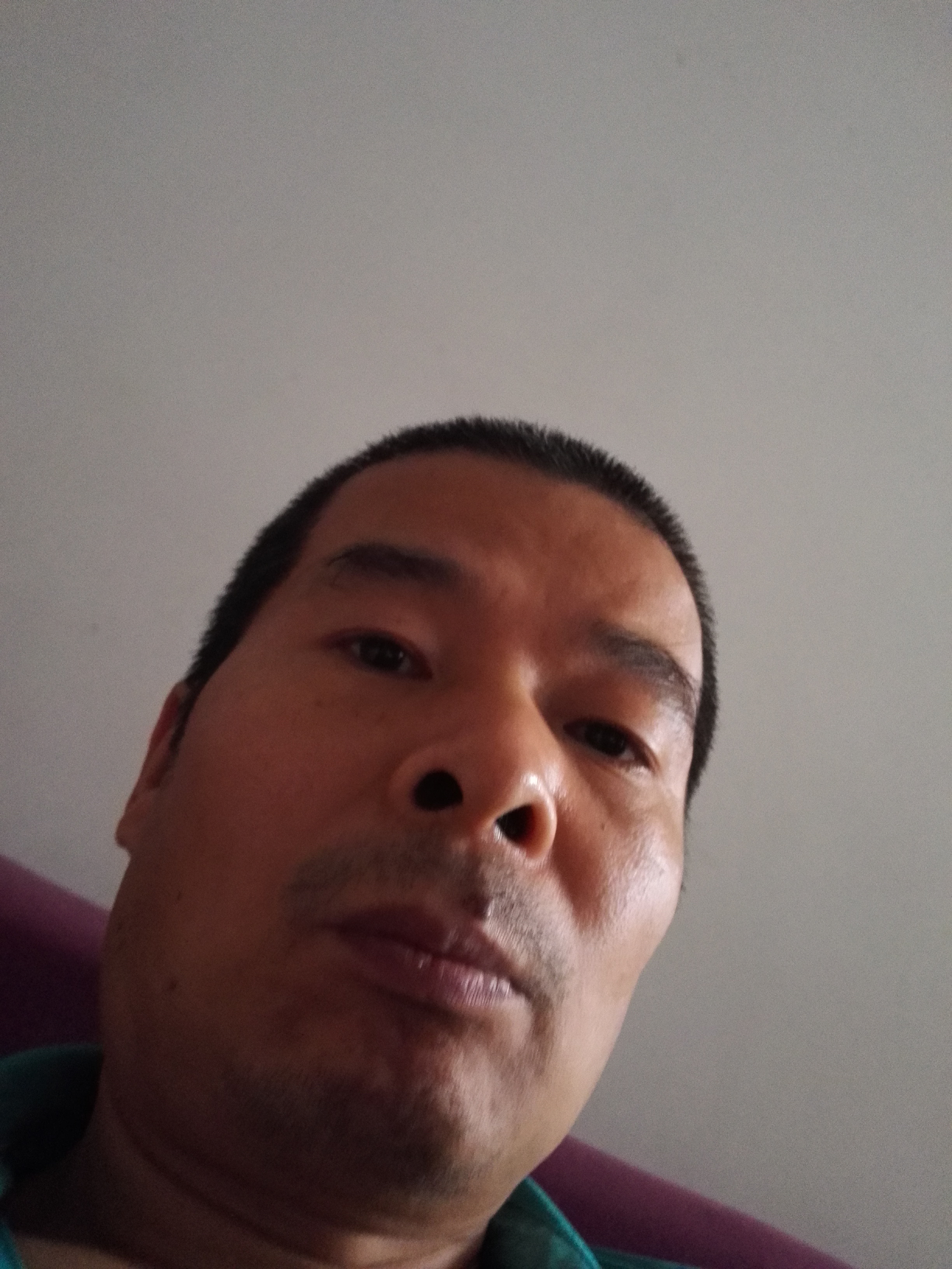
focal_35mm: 29
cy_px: 634
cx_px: 476
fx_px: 1063
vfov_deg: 61.7
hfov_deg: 48.2
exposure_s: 1/33.3
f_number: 2
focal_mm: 3.8
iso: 500
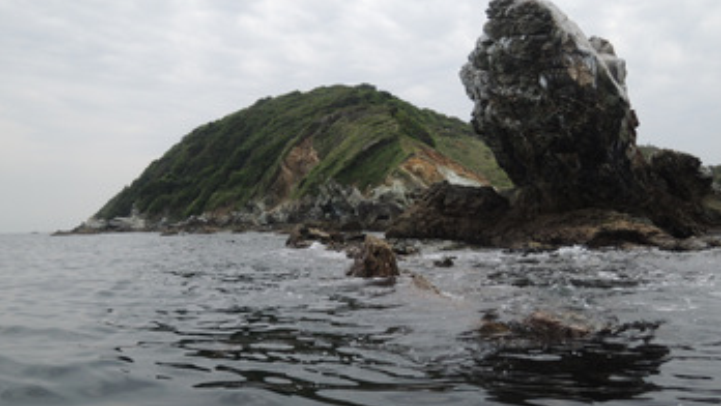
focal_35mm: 34
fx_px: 650
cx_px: 360
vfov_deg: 34.4
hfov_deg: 58.0
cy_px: 140
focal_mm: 5.5
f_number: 2.4
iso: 100
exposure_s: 1/1250
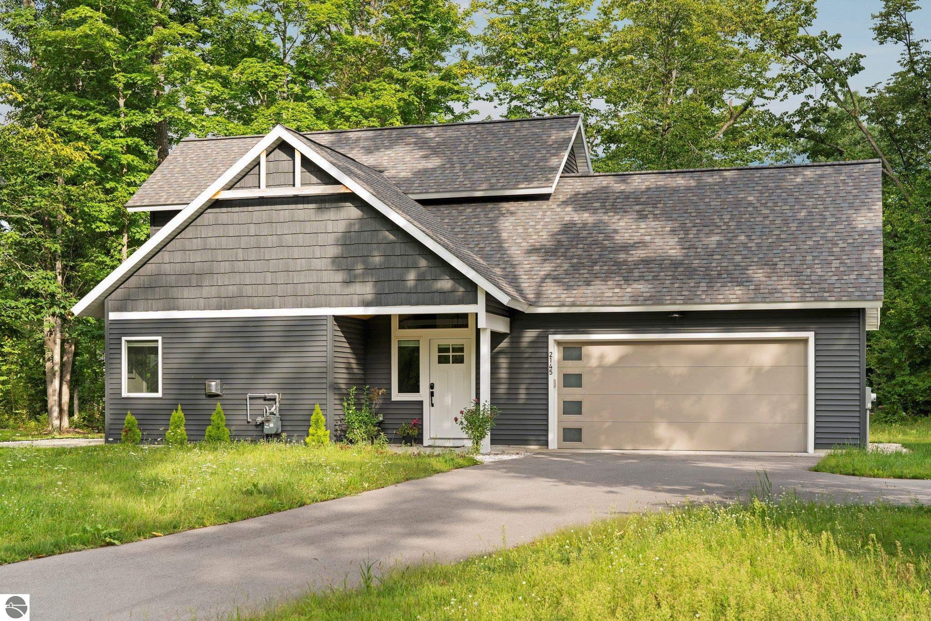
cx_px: 466
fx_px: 1293
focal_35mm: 50
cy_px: 310
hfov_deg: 39.6
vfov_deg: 27.0
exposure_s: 1/200
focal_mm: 50
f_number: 5
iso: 320
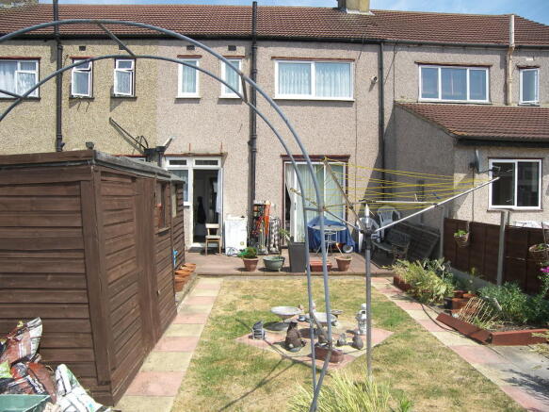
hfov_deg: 67.3
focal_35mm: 26
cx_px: 274
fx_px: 412
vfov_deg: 53.0
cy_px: 206
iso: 50
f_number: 2.8
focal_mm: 5.5
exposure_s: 1/800
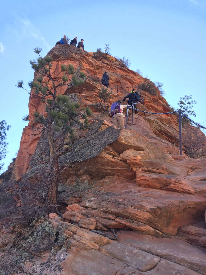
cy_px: 138
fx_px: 230
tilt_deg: +26.5
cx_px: 103
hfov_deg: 48.2
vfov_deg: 61.7
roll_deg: -3.1
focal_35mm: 29
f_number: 2.2
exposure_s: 1/403
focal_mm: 4.15
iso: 32
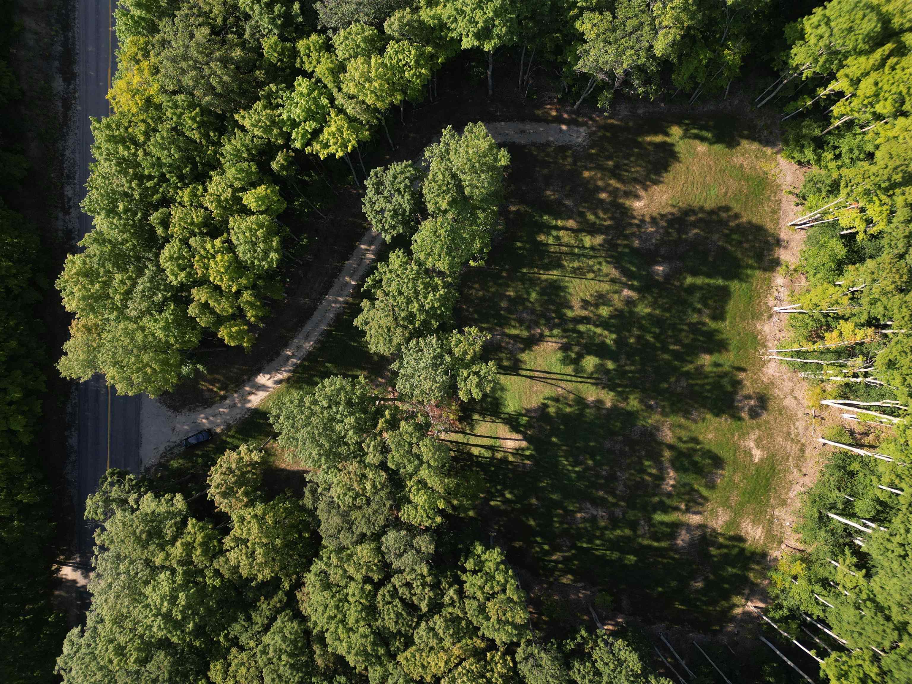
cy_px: 342
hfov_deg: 71.6
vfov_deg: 56.8
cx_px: 456
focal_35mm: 24
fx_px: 632
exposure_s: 1/50
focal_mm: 6.72
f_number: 1.7
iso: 100
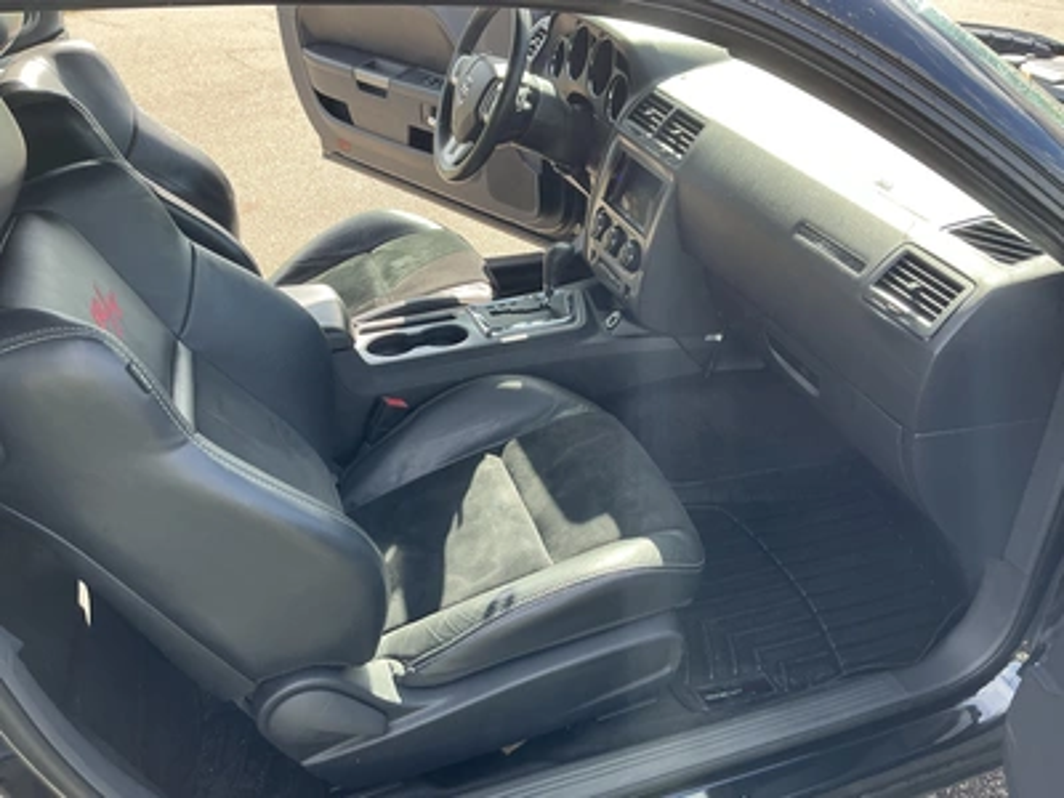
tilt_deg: -33.4
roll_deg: -1.4
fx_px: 861
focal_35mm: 28
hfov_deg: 63.4
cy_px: 399
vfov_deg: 49.7
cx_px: 532
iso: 25
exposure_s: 1/178
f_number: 1.8
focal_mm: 3
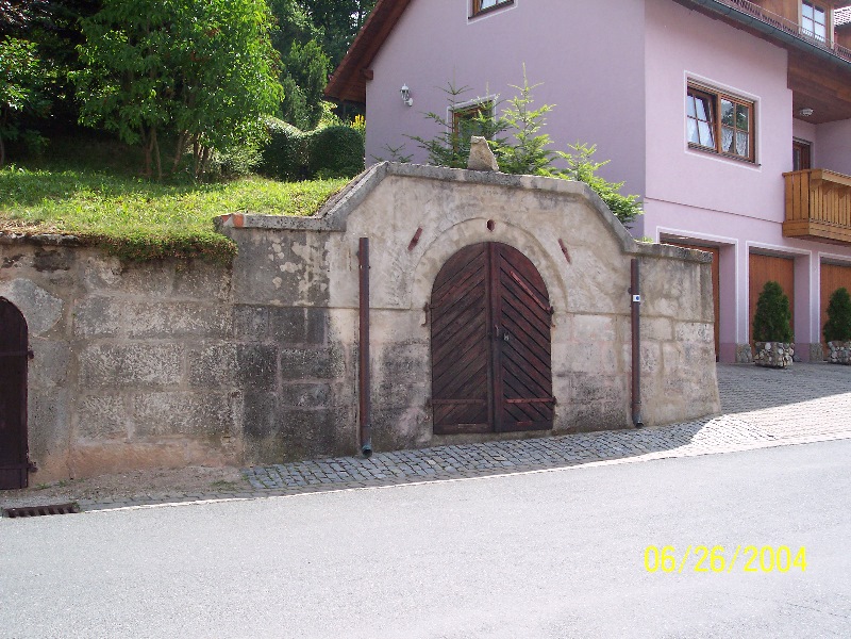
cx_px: 426
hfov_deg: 49.0
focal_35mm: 38
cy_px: 320
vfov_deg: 37.7
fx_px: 934
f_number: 4.8
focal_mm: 8
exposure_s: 1/350
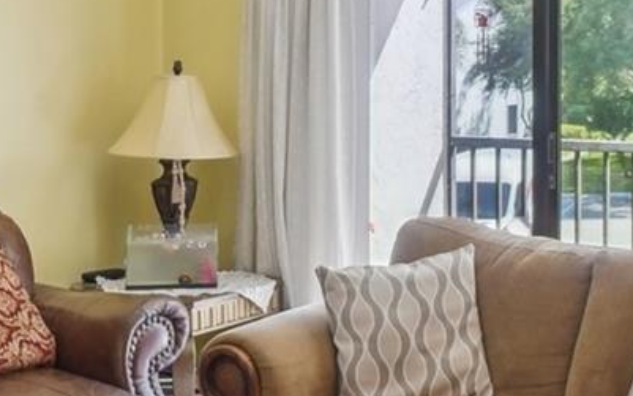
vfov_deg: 21.2
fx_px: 1053
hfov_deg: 33.3
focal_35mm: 61
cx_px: 387
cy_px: 110
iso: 400
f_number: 4
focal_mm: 10
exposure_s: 1/60
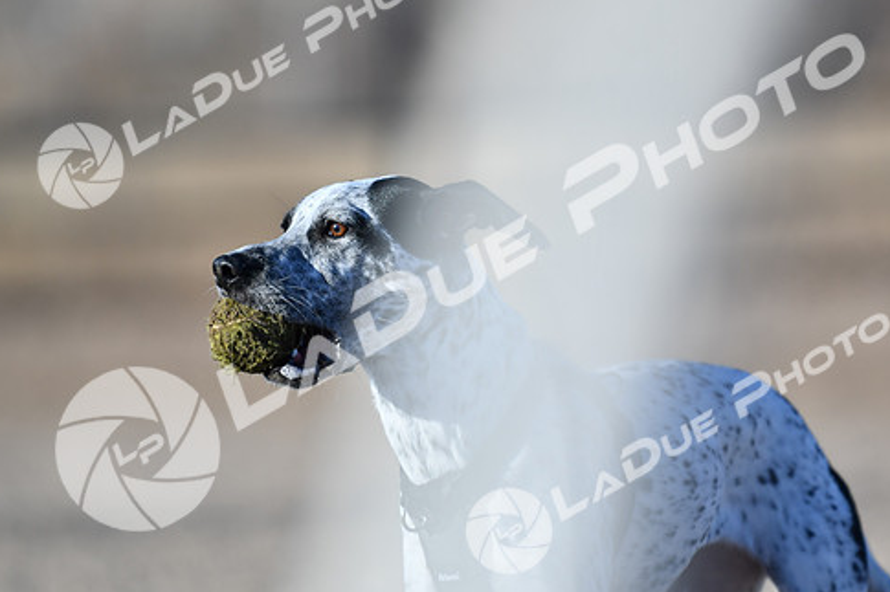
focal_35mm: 359
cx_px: 462
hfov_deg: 5.7
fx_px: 8872
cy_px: 261
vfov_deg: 3.8
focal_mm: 200
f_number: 2.8
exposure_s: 1/4000
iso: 220
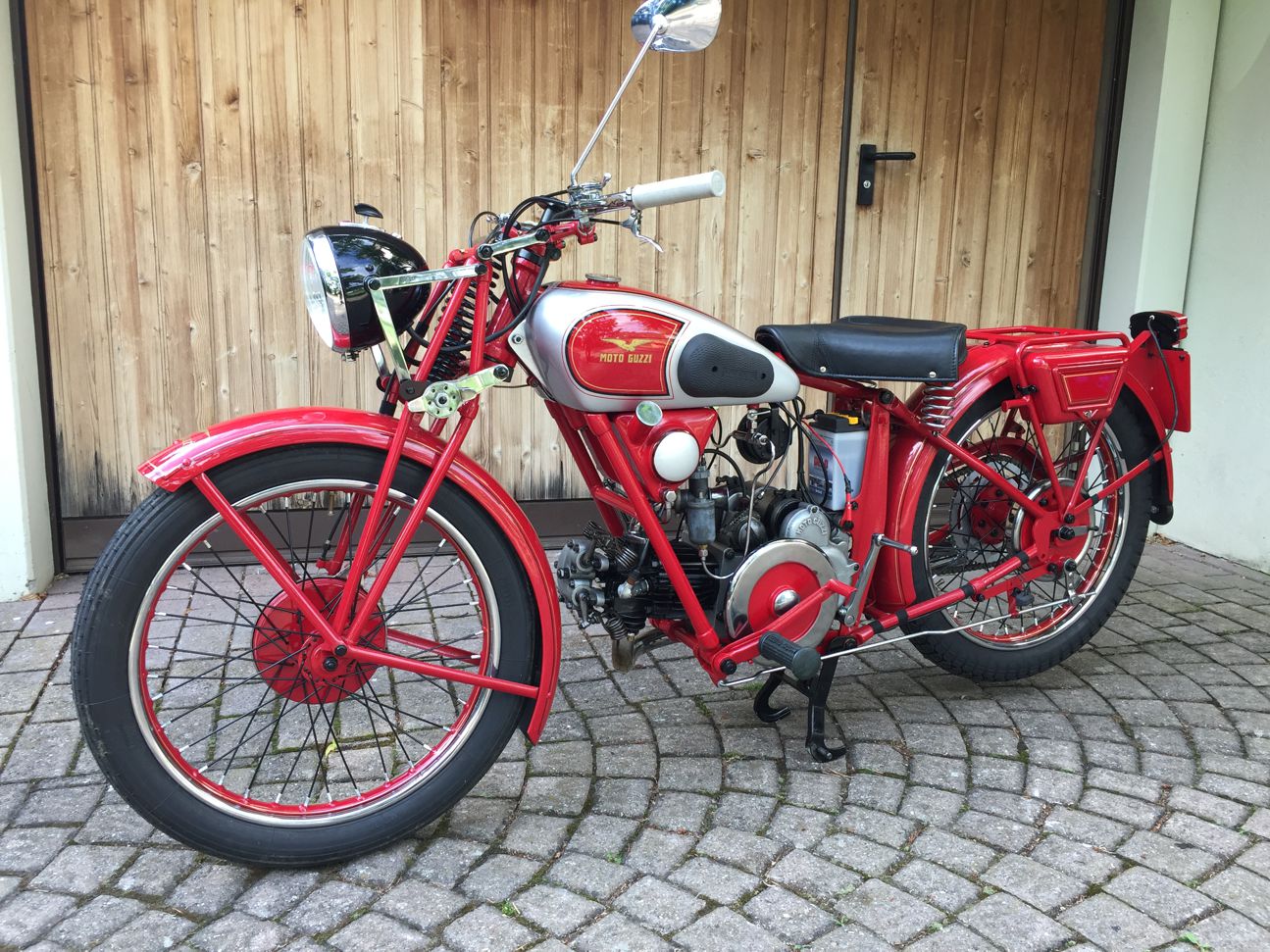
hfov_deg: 61.7
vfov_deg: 48.2
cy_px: 476
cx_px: 635
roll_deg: -3.5
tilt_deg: -10.8
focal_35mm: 29
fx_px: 1064
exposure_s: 1/100
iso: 40
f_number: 2.2
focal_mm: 4.15
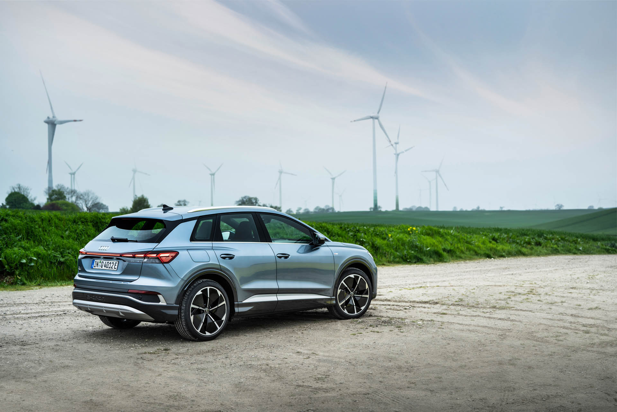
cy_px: 206
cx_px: 308
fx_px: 857
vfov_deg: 27.0
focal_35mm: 50
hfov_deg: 39.6
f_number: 2.8
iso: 200
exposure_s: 1/80
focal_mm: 50
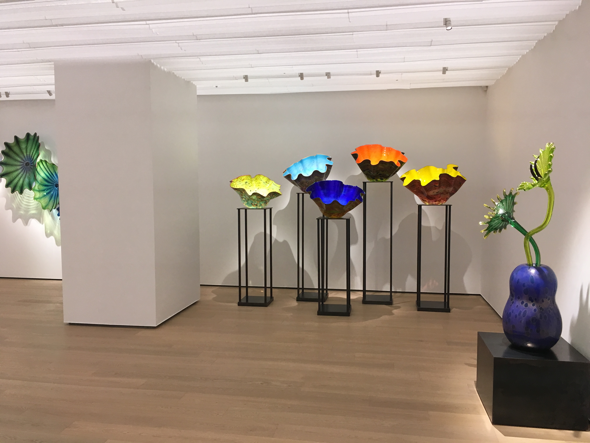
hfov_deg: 61.7
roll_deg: -0.2
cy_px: 222
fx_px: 494
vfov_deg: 48.2
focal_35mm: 29
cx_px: 295
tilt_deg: -5.1
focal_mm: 4.15
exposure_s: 1/33
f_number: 2.2
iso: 50
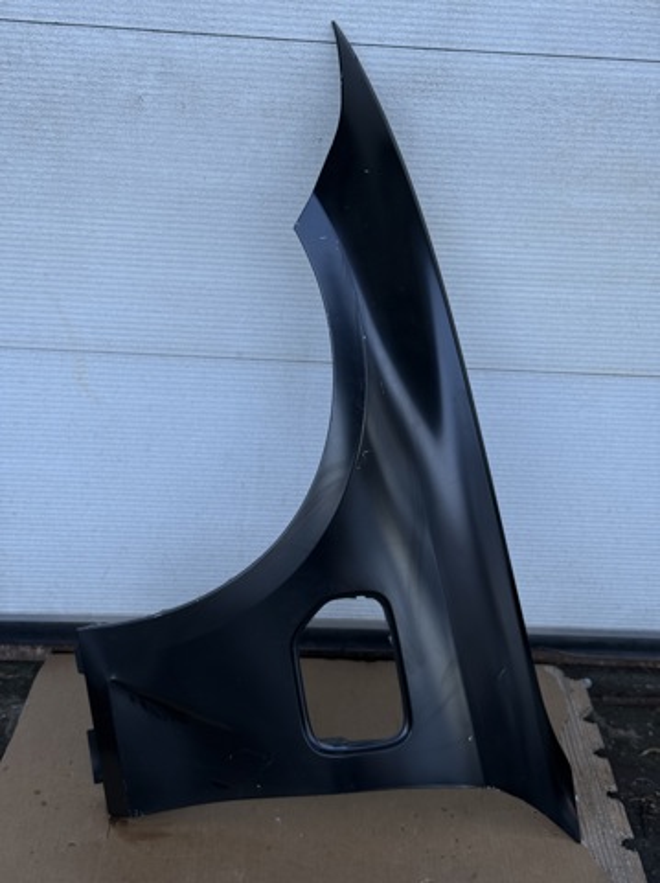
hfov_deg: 30.2
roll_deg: -4.1
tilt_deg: -23.3
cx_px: 330
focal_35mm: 48
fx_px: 1222
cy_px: 442
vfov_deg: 39.7
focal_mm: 6.76
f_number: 1.78
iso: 64
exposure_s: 1/762
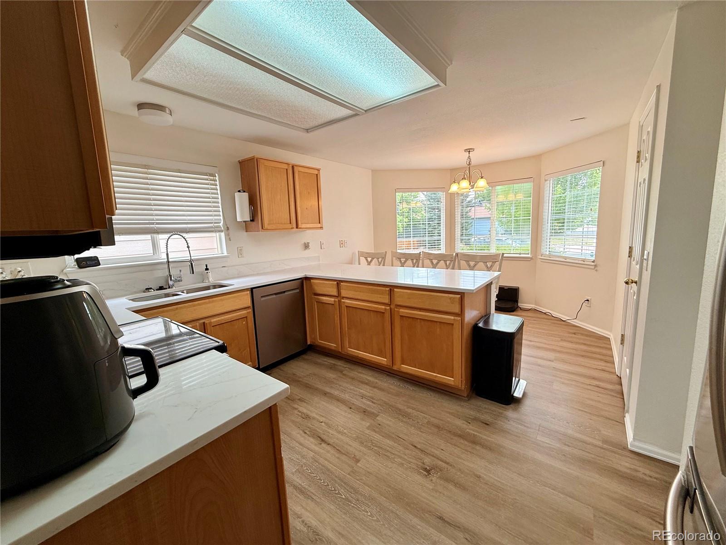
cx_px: 363
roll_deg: +2.0
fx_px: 294
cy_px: 272
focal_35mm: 14
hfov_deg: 102.1
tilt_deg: -8.4
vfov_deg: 85.7
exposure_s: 1/120
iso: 80
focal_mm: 2.22
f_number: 2.2
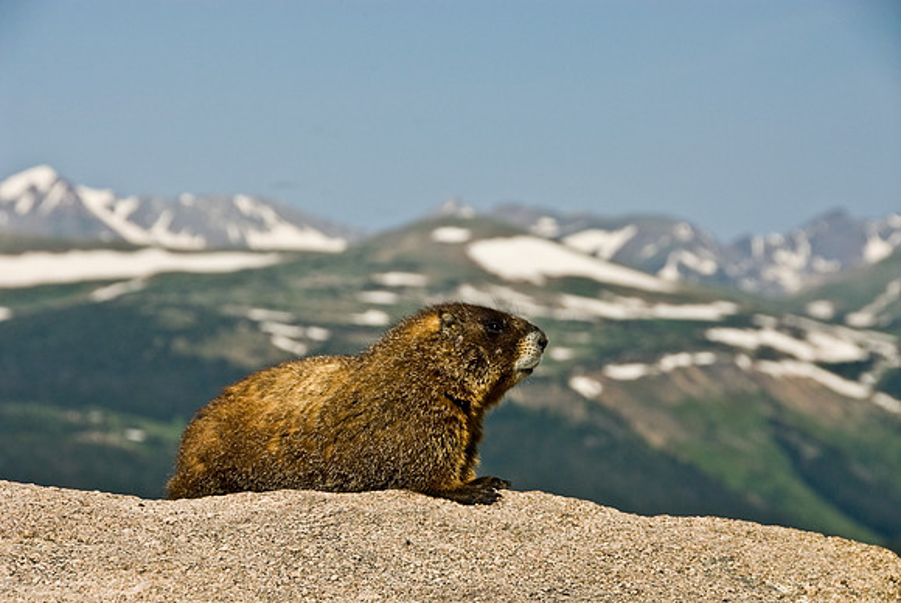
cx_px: 450
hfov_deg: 12.2
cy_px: 302
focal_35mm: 168
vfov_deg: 8.2
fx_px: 4209
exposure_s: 1/400
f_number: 11
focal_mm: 112
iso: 200
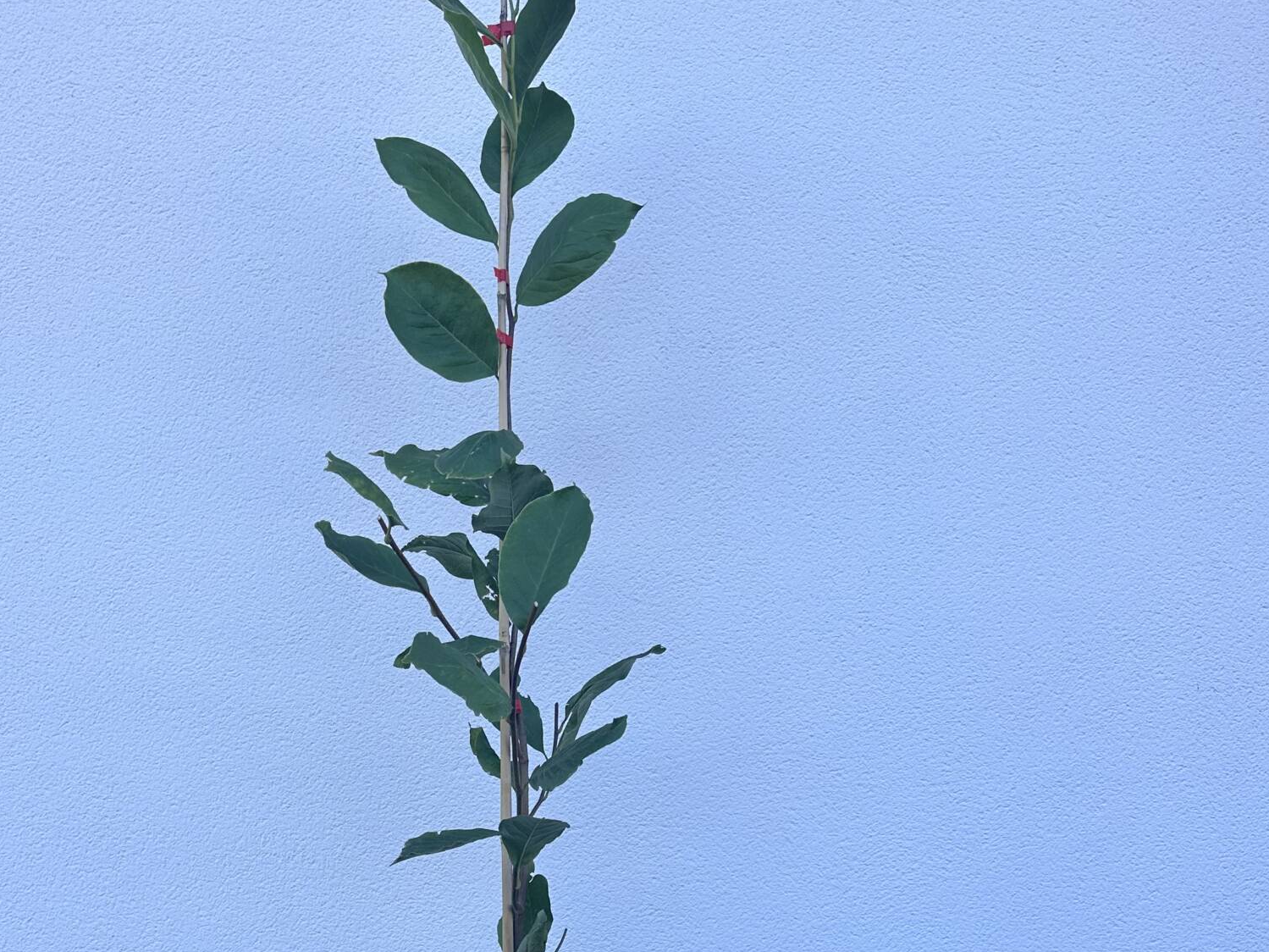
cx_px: 540
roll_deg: -0.9
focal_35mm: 41
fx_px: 1503
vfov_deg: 33.3
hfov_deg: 45.6
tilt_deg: +0.6
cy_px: 852
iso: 80
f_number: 1.78
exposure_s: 1/822
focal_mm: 6.86
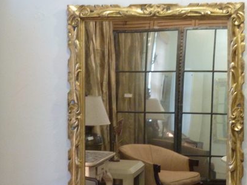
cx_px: 149
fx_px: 756
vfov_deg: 14.0
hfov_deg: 18.5
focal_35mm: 106
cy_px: 111
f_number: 4.1
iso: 400
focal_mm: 11.9
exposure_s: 1/8
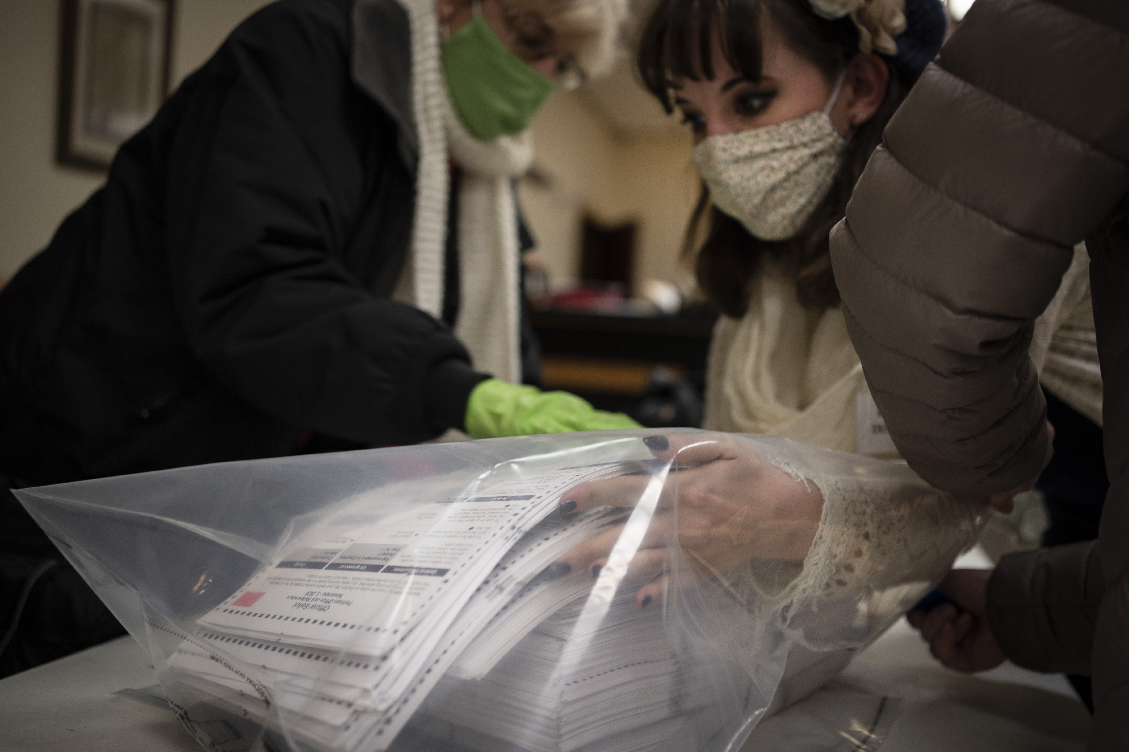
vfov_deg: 37.9
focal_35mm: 35
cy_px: 376
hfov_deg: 54.4
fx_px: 1098
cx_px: 564
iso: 160
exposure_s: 1/160
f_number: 2.5
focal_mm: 35
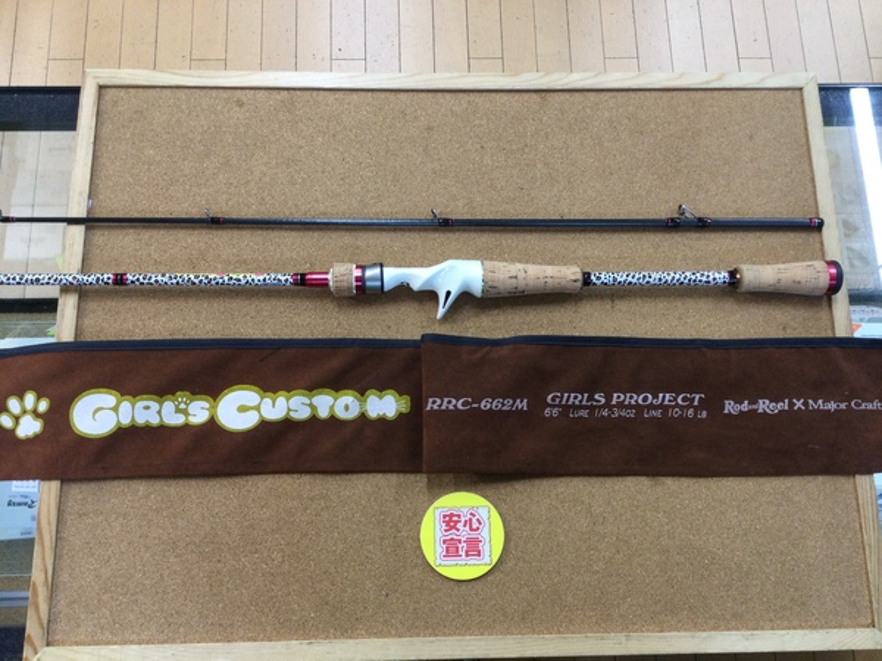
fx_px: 790
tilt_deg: -76.6
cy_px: 330
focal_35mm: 31
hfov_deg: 58.4
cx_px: 441
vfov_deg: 45.4
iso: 50
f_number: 2.4
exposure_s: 1/30
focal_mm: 3.3
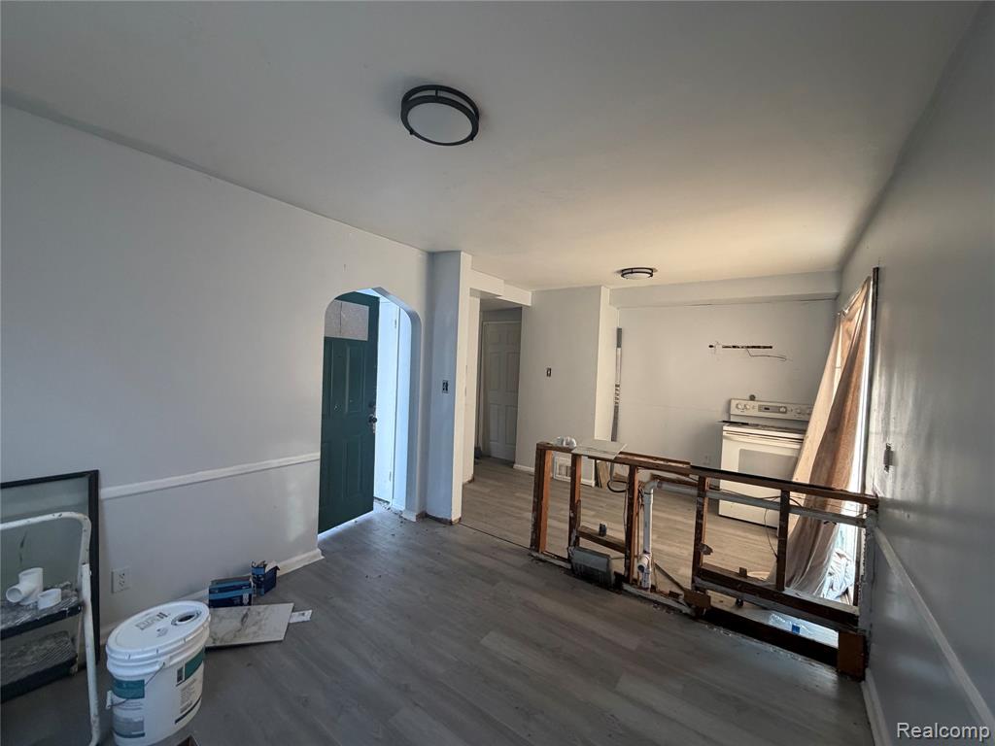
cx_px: 498
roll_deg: -4.5
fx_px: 402
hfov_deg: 102.1
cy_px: 373
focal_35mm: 14
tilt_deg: +0.9
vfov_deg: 85.7
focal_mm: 2.22
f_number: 2.2
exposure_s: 1/115
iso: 320
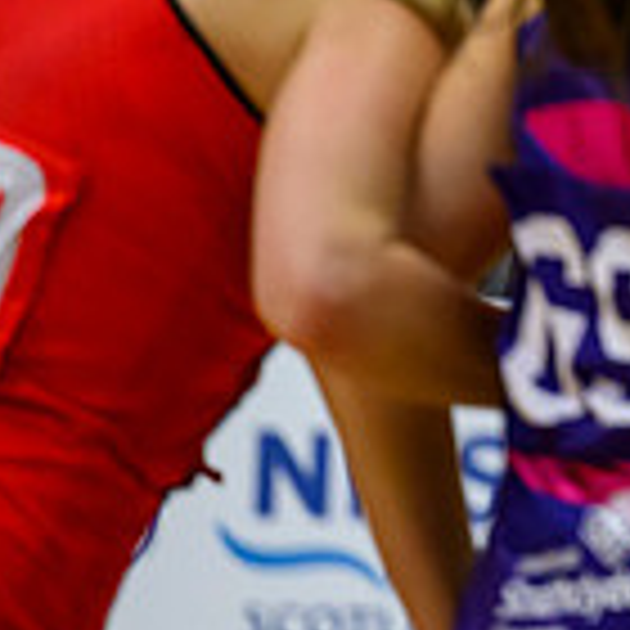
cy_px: -128
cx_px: 1226
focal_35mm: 792
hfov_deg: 2.2
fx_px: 16308
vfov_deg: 2.2
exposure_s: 1/1250
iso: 5000
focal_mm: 200
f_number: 2.8
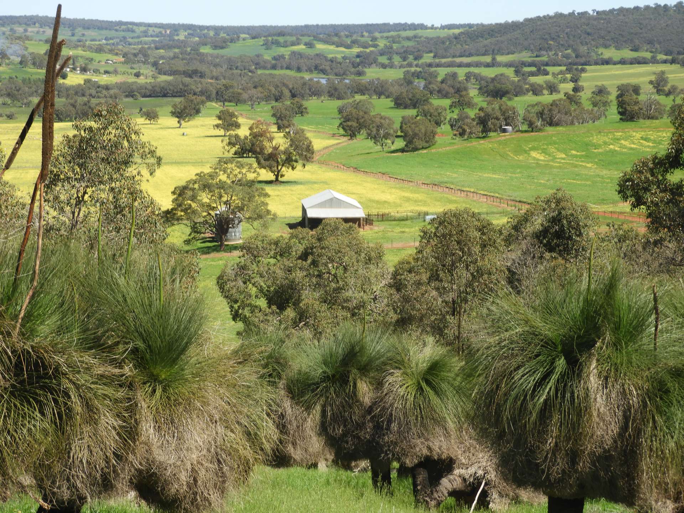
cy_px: 256
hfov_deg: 24.4
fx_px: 1581
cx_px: 342
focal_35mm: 80
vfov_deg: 18.4
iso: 100
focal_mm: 14.3
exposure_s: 1/400
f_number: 4.5
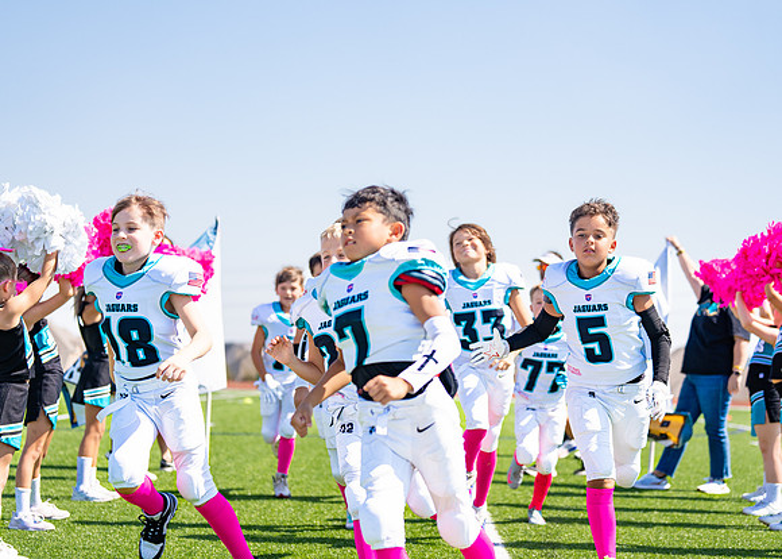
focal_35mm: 76
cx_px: 391
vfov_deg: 18.7
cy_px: 280
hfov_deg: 26.0
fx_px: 1692
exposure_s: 1/2000
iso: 125
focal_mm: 70
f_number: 2.8
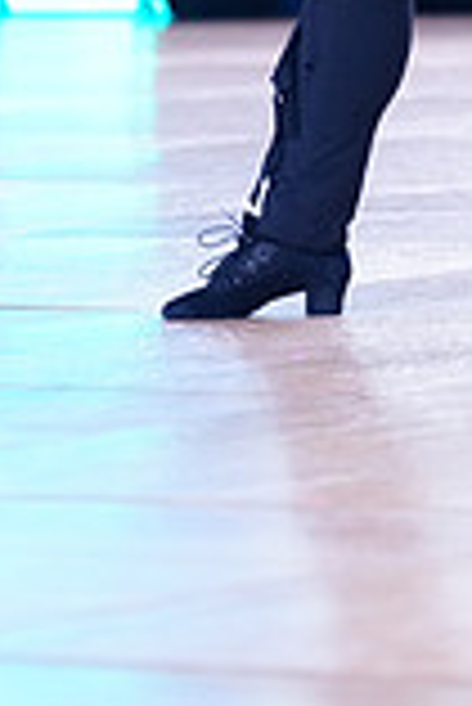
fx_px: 8830
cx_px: 178
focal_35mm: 450
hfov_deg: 3.1
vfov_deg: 4.6
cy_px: -189
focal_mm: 122
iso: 1600
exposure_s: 1/640
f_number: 2.8
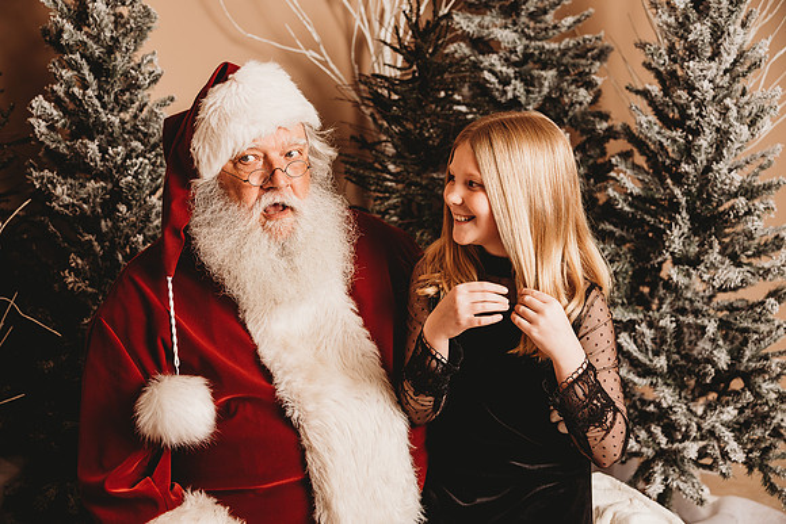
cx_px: 393
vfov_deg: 27.0
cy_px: 262
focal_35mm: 50
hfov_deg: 39.6
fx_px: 1092
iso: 100
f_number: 4
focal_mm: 50
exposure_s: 1/160
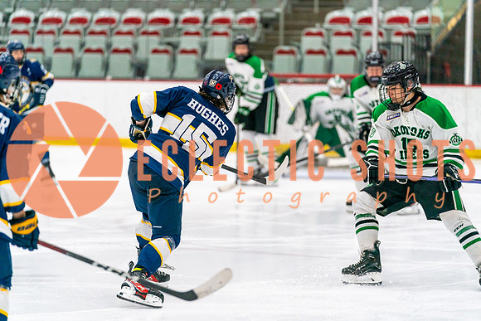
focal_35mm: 170
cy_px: 160
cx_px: 240
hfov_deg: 12.1
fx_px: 2272
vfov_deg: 8.1
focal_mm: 170
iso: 3200
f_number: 2.8
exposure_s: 1/1250
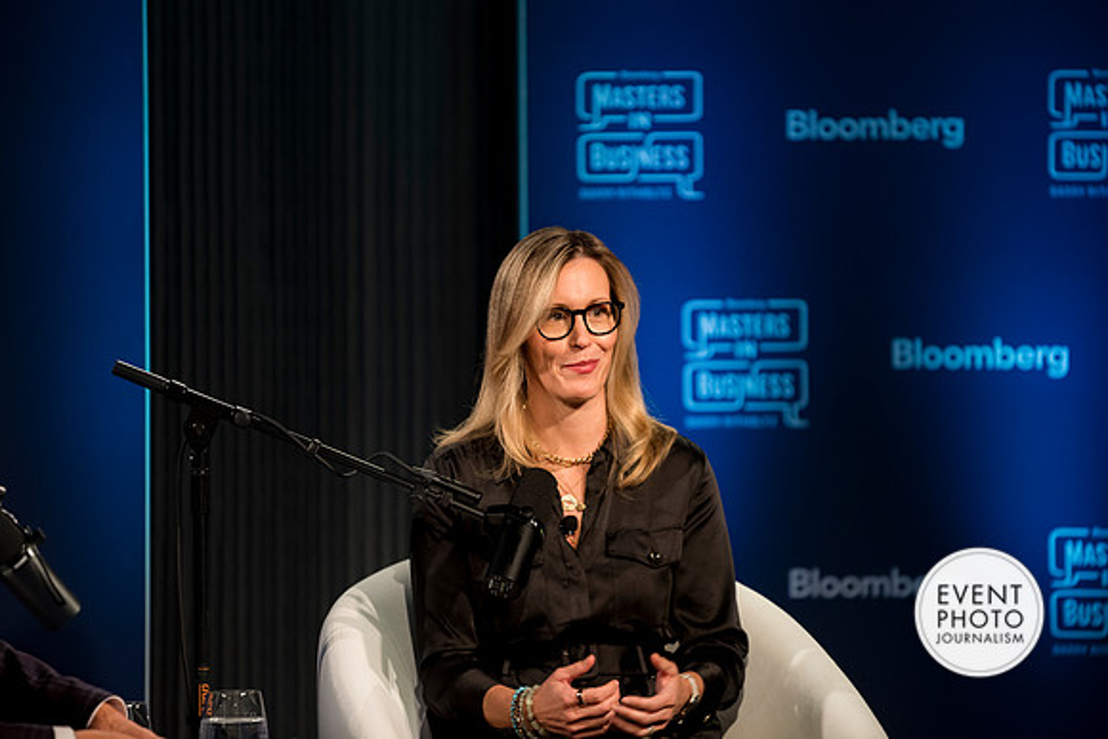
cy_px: 350
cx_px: 583
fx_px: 6688
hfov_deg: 9.5
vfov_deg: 6.3
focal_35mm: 217
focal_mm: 200
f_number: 2.8
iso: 1250
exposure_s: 1/125
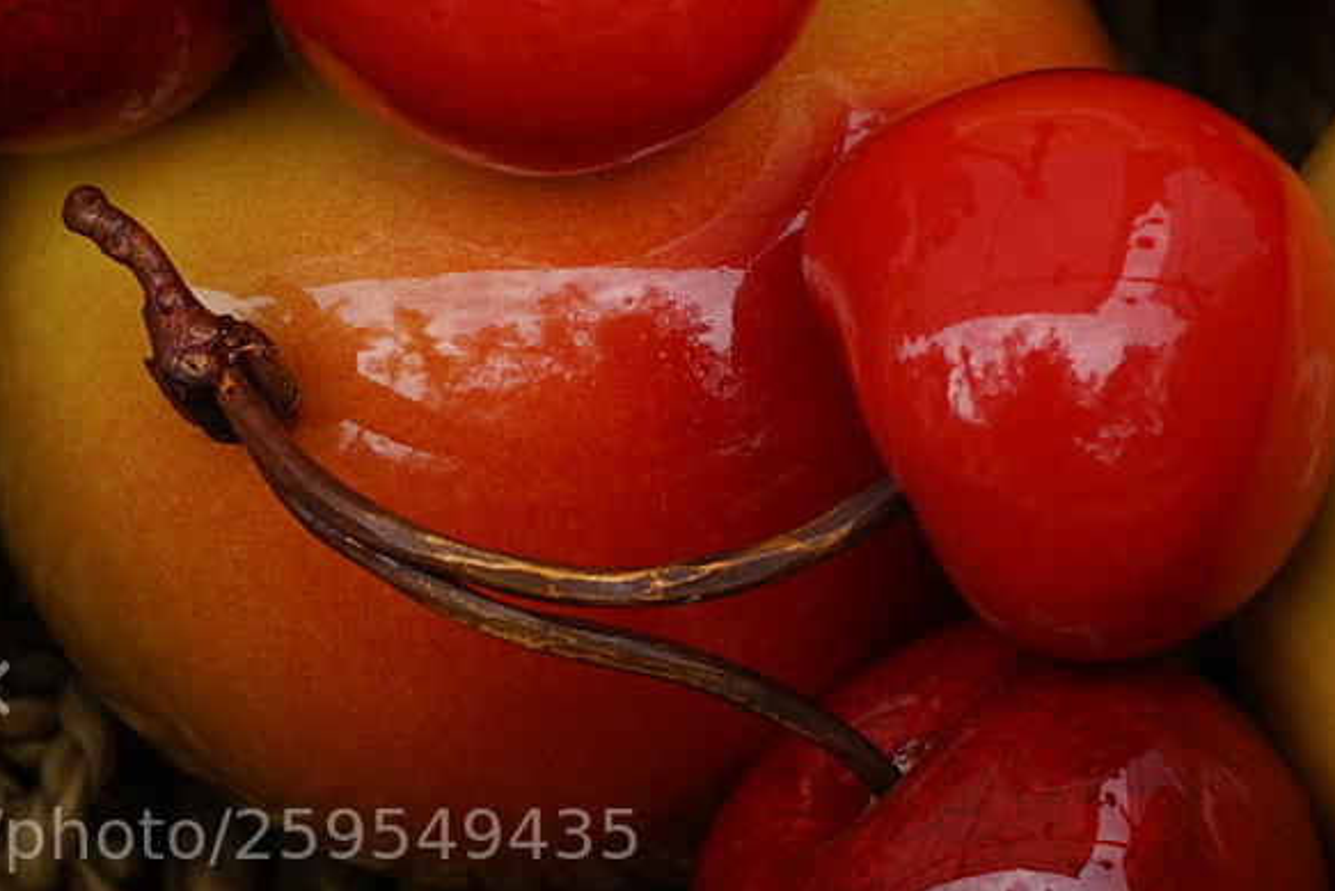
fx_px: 9161
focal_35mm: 247
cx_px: 1273
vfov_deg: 5.5
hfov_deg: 8.3
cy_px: -208
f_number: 11
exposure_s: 1/80
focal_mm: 90
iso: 200
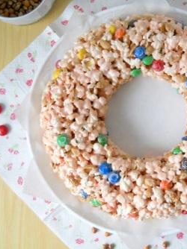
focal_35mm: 55
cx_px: 141
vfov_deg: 35.0
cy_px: 124
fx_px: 397
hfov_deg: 26.2
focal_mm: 6.72
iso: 400
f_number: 3.1
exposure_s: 1/30
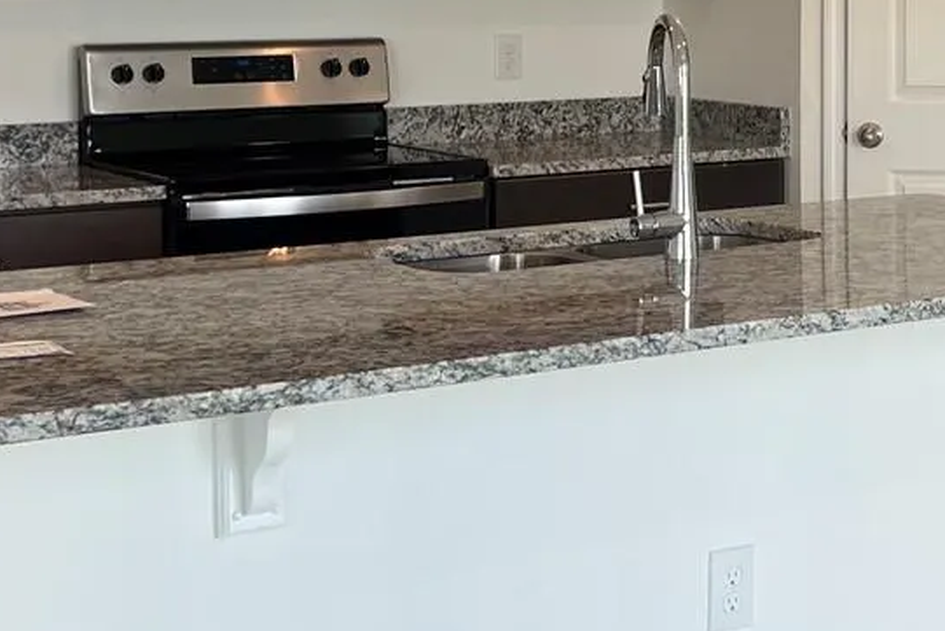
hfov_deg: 24.5
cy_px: 49
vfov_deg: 16.8
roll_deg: +0.2
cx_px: 891
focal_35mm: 80
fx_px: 2100
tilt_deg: -2.7
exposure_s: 1/120
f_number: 1.5
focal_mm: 5.7
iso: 32
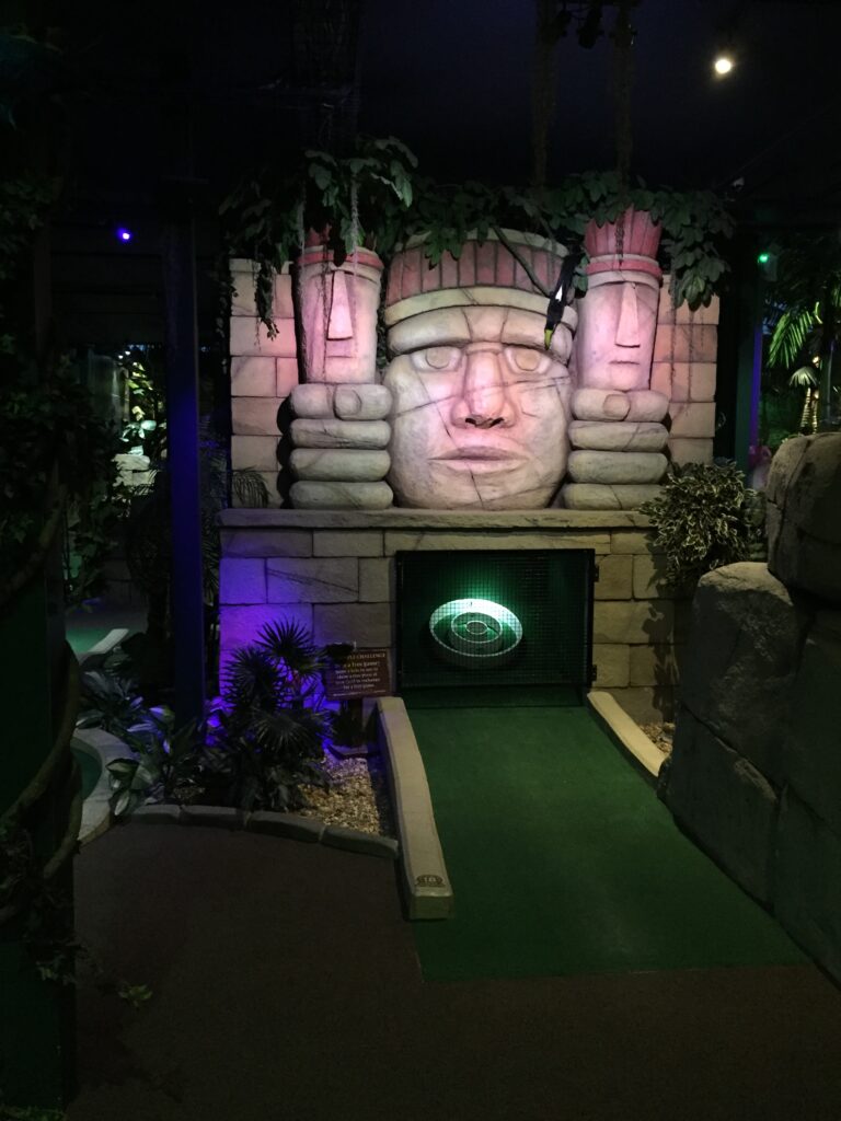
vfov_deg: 61.7
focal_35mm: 29
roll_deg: -0.1
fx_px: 939
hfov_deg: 48.2
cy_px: 560
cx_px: 420
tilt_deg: -5.4
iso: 500
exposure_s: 1/17
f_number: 2.2
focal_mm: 4.15
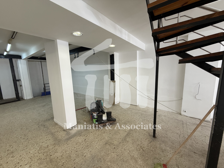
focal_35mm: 14
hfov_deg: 102.1
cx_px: 112
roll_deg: +0.8
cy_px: 84
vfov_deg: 85.7
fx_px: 91
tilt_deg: -6.4
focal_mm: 2.22
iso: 200
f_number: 2.2
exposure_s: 1/100
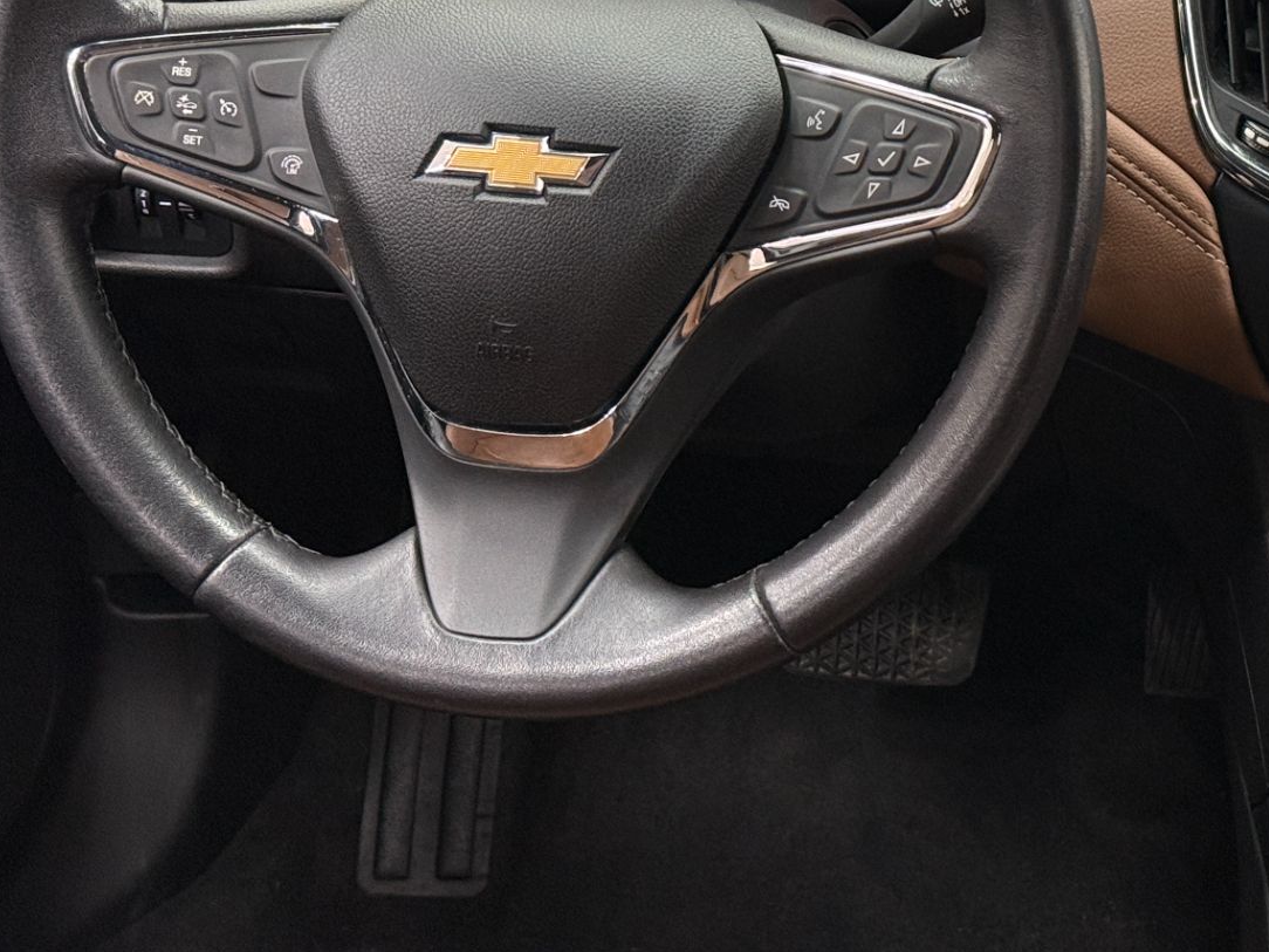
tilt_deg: -22.0
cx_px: 1041
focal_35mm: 85
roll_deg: -1.0
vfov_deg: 17.2
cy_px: 130
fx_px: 3116
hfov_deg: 22.7
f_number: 1.78
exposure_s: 1/40
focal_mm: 6.76
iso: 320
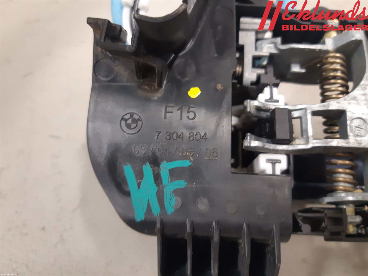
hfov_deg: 67.3
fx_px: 276
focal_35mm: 26
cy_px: 138
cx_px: 184
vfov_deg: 53.1
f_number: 1.7
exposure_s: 1/33
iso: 250
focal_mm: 3.93
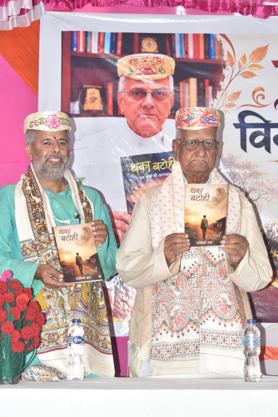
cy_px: 208
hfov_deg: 18.2
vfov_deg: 27.0
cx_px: 139
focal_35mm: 75
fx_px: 868
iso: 640
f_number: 5.6
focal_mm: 50
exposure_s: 1/125
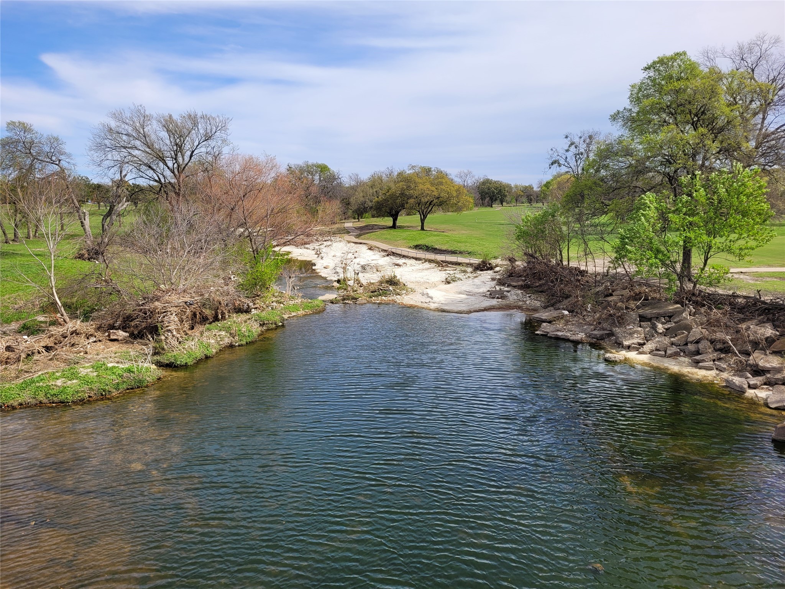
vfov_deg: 53.1
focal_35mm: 26
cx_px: 392
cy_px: 294
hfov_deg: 67.3
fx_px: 590
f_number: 1.8
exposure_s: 1/2450
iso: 40
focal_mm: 5.4
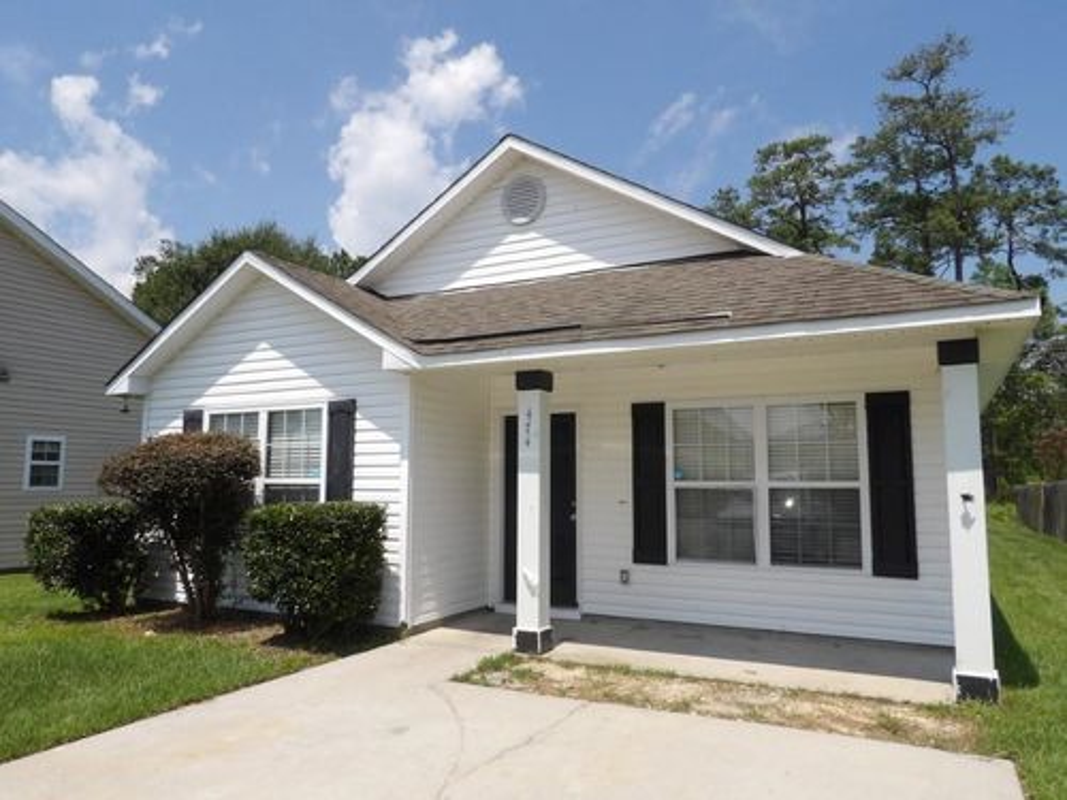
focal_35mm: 24
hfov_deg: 71.6
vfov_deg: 56.8
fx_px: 740
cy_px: 400
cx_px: 534
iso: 100
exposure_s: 1/469
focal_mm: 4.3
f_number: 5.6
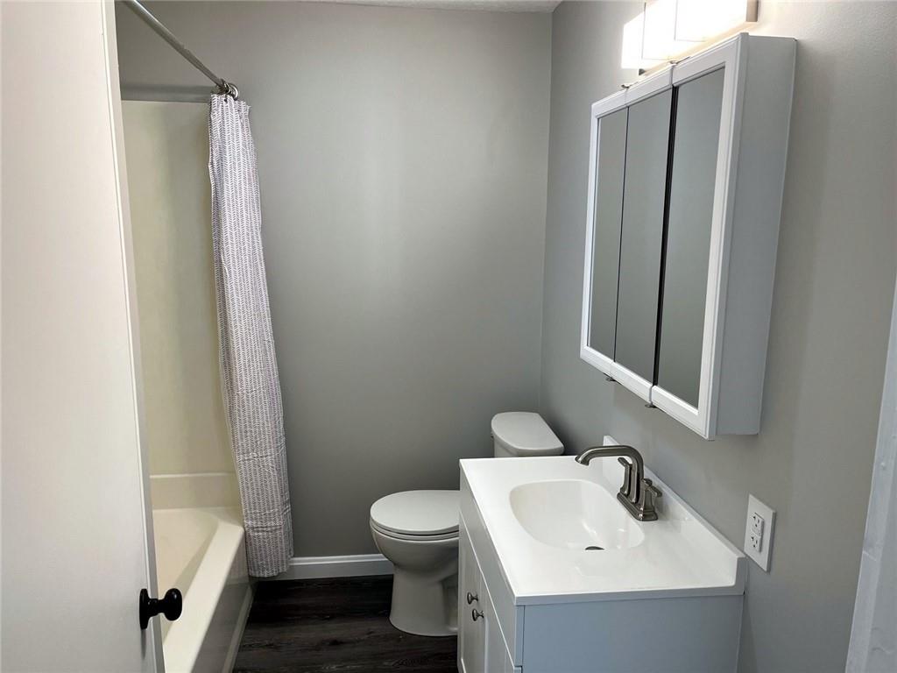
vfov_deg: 53.1
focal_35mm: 26
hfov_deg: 67.3
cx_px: 448
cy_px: 336
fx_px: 674
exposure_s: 1/60
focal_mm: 5.1
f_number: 1.6
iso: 64
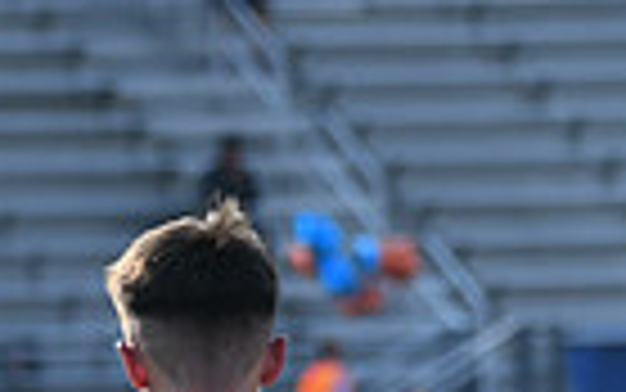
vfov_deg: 1.9
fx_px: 11845
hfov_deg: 3.0
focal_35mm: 694
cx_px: -36
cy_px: 861
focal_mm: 210
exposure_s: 1/4000
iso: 1100
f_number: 5.6
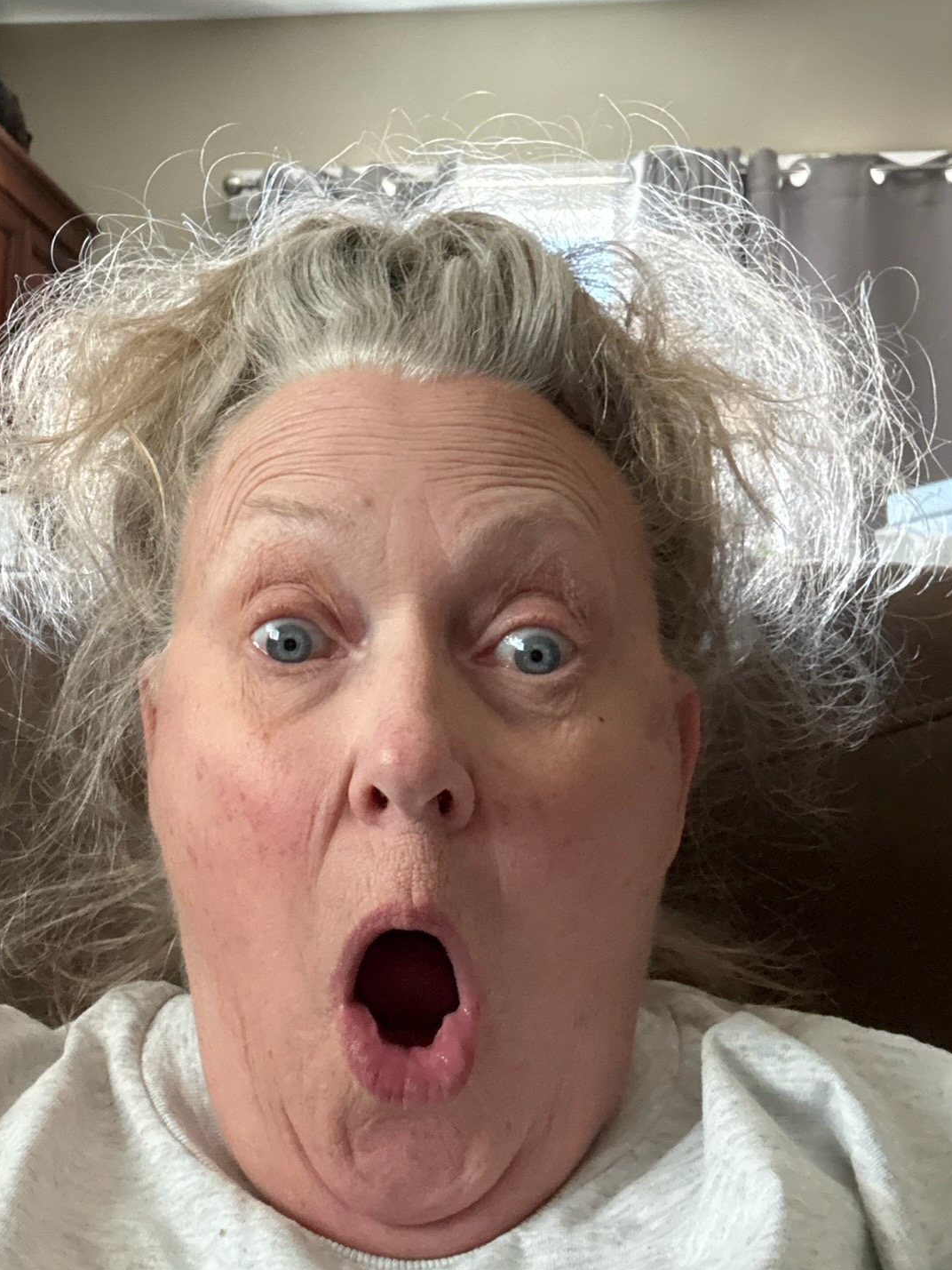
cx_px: 295
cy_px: 376
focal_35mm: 43
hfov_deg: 33.2
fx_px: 1577
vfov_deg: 42.9
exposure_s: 1/60
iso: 250
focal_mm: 2.69
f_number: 1.9
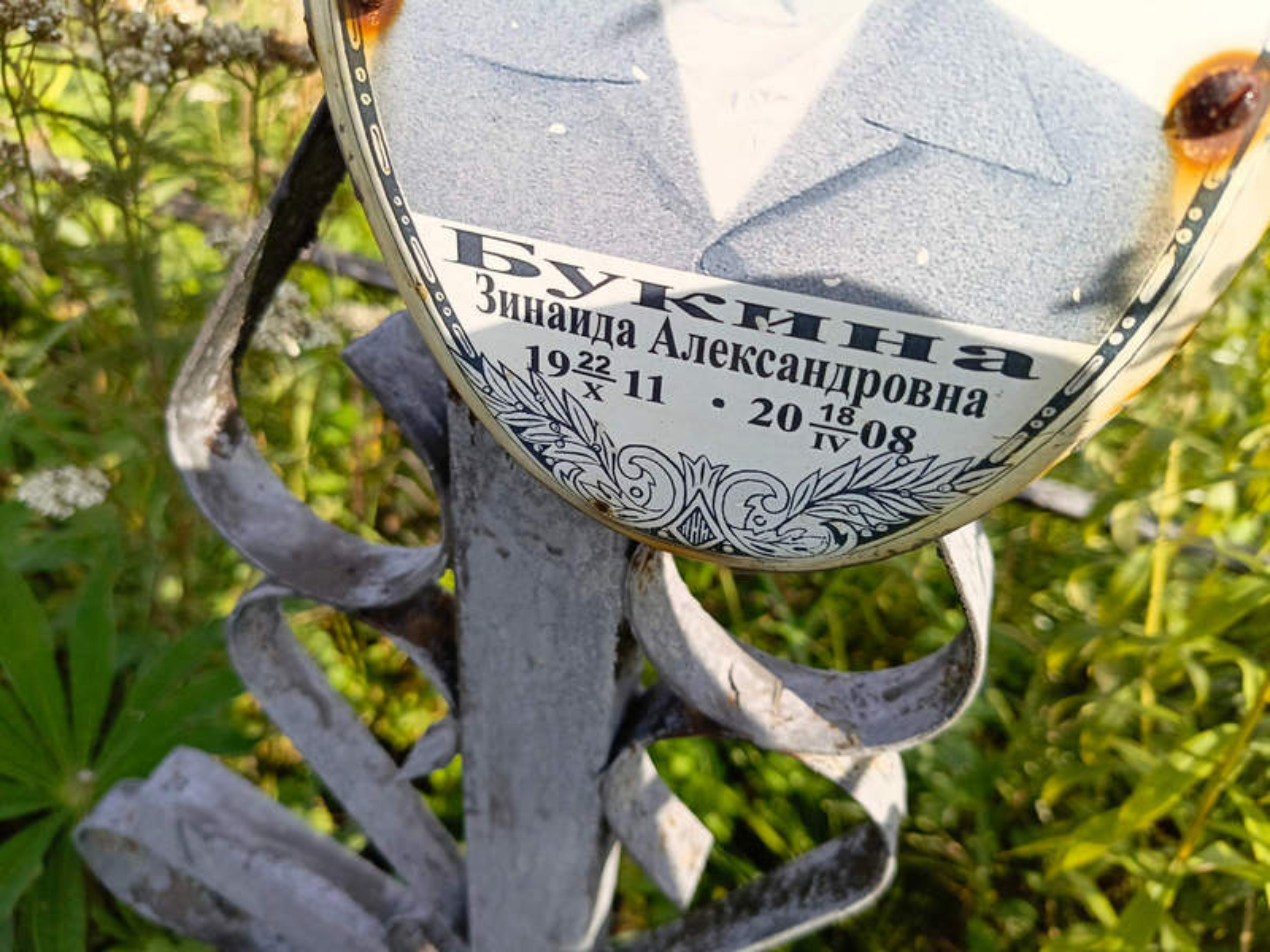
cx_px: 635
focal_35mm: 25
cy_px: 476
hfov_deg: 69.4
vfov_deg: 54.9
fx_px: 917
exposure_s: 1/809
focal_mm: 4.76
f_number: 1.69
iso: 115
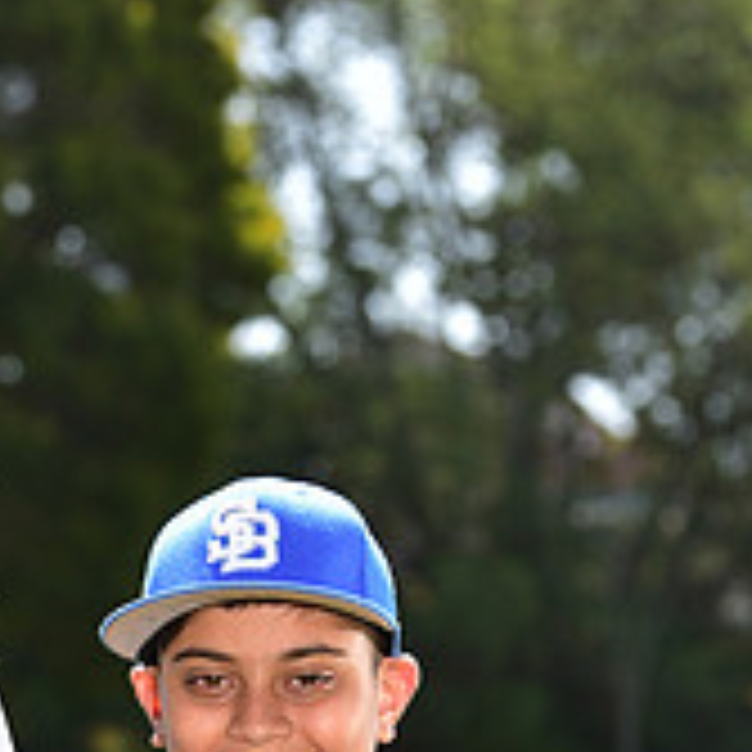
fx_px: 6882
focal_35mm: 280
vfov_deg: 6.2
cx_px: -16
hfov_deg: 6.2
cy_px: 937
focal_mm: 95
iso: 80
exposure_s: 1/200
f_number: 5
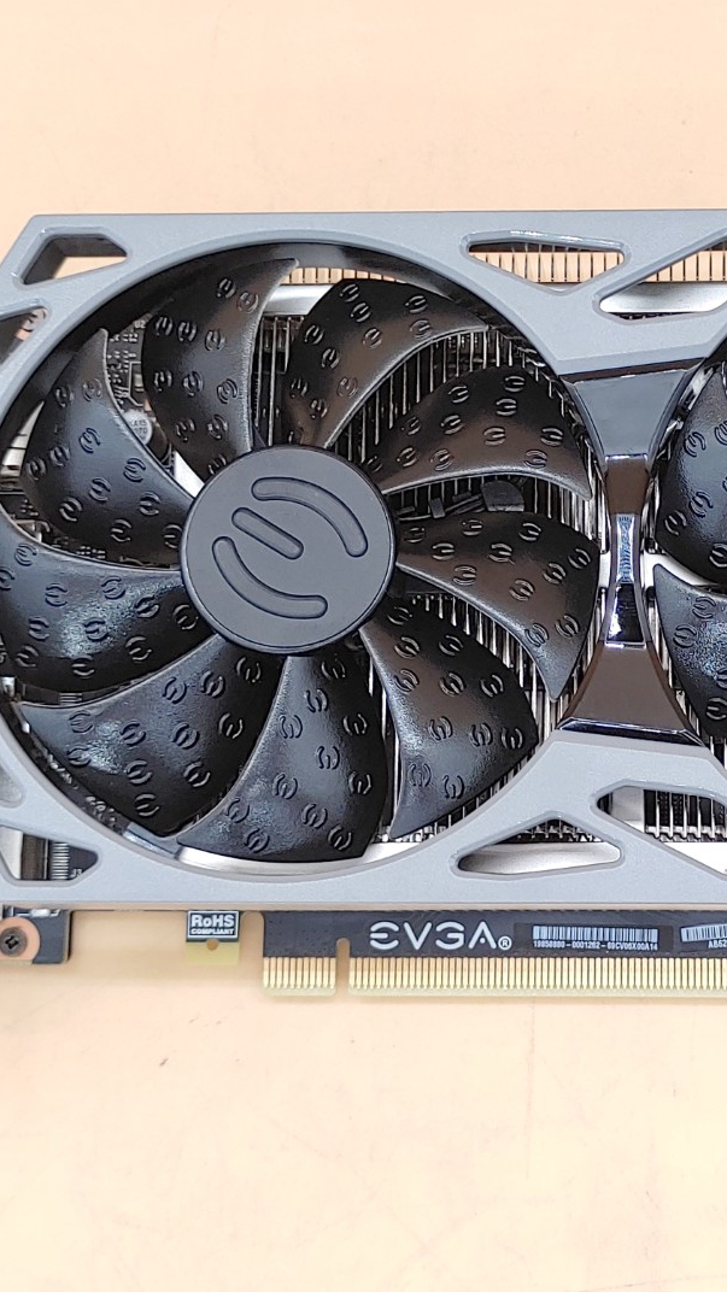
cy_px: 645
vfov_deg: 34.9
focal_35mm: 60
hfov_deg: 19.8
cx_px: 604
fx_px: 2056
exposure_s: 1/61
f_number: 1.8
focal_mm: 4.36
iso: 50
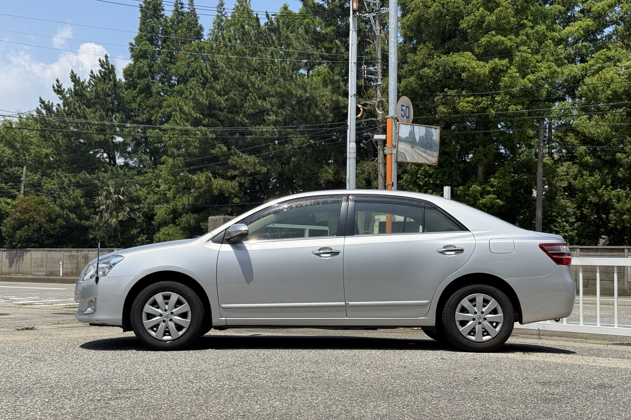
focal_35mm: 50
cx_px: 315
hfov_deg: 39.6
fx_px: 876
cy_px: 235
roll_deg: -0.4
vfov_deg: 27.0
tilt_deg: +1.9
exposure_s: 1/6024
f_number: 1.78
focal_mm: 6.76
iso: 64
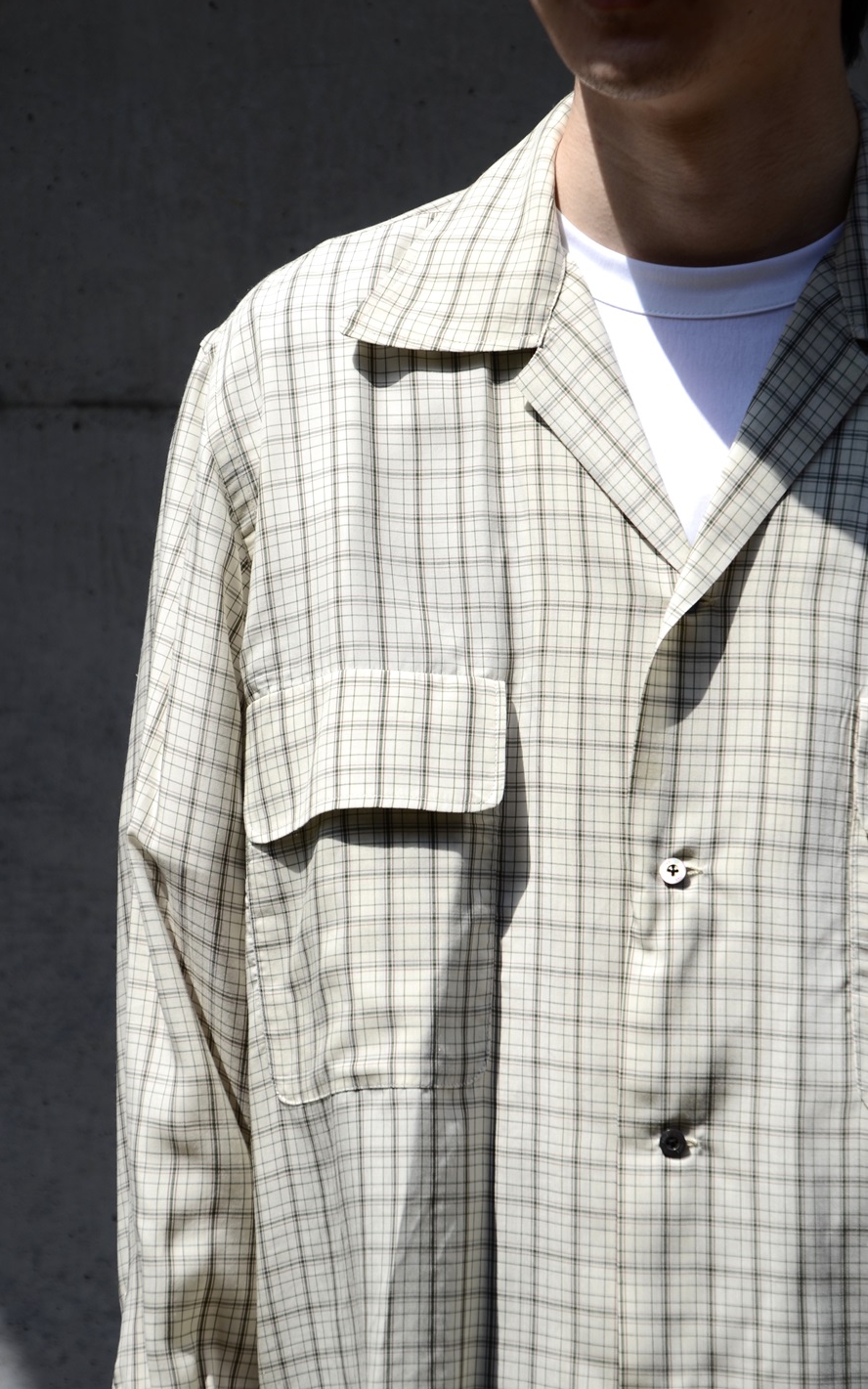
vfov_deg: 22.1
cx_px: 482
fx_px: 3558
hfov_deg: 13.9
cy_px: 717
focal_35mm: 94
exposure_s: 1/640
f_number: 5
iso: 125
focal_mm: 58
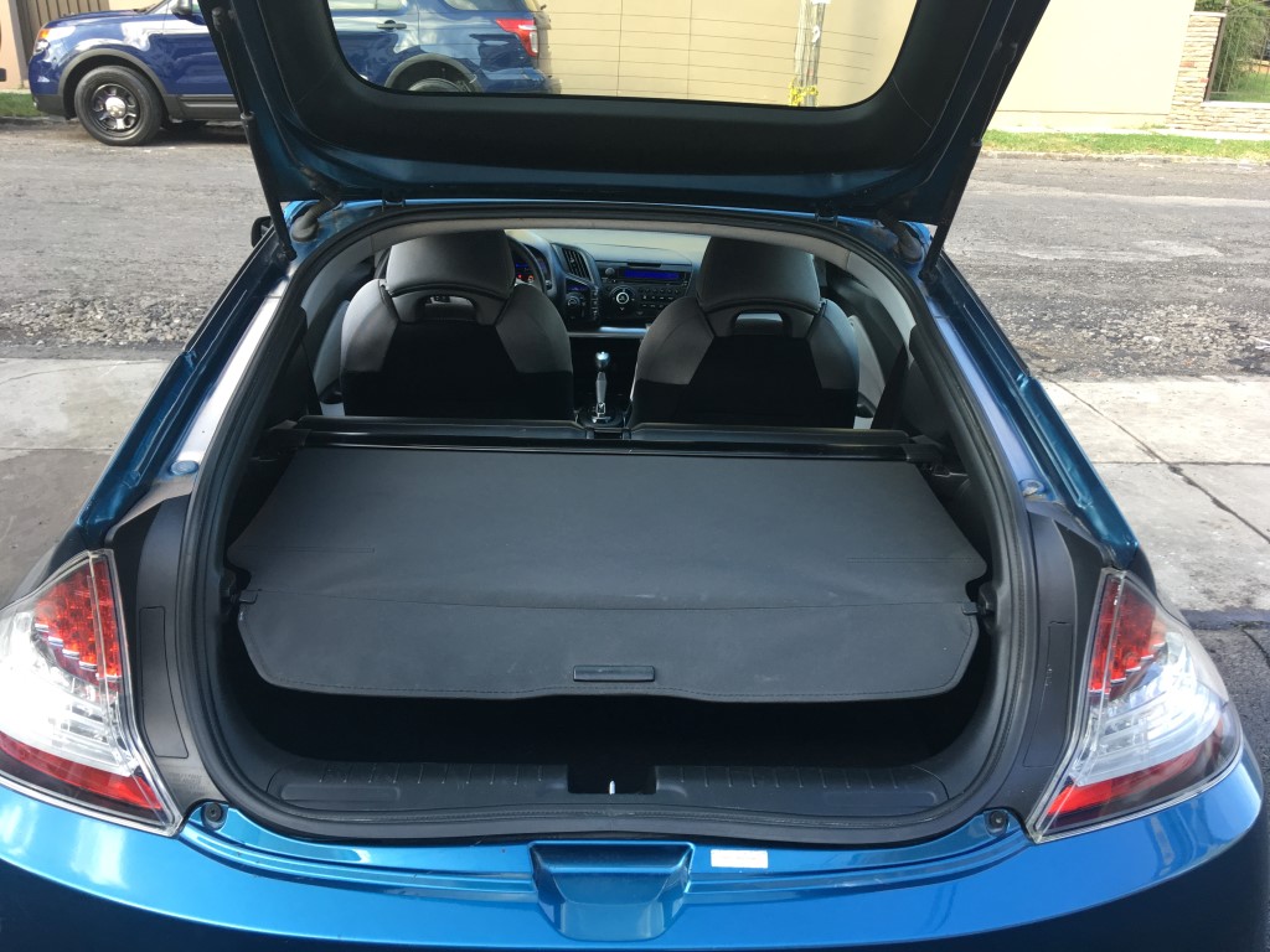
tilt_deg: -24.8
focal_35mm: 29
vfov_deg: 48.2
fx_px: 1064
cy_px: 476
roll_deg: -0.9
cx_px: 635
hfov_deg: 61.7
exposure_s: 1/120
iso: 40
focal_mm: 4.15
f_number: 2.2
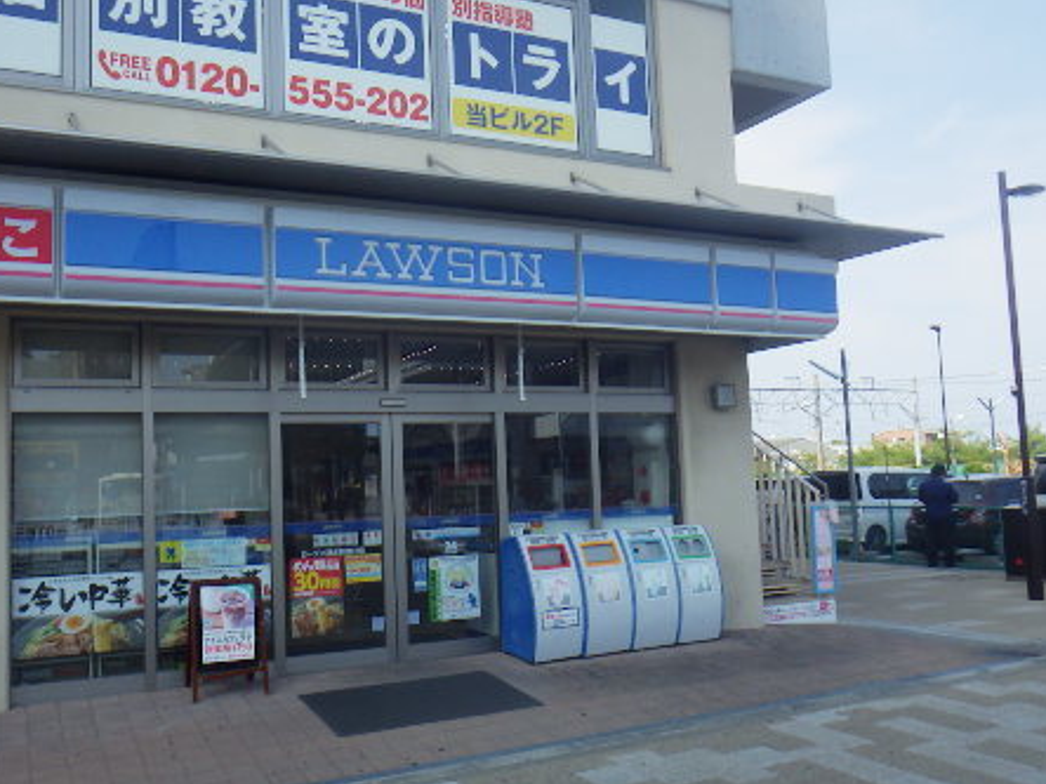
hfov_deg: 51.0
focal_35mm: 36
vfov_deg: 39.6
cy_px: 412
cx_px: 419
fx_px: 1088
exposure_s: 1/200
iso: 250
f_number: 7.9
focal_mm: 4.5
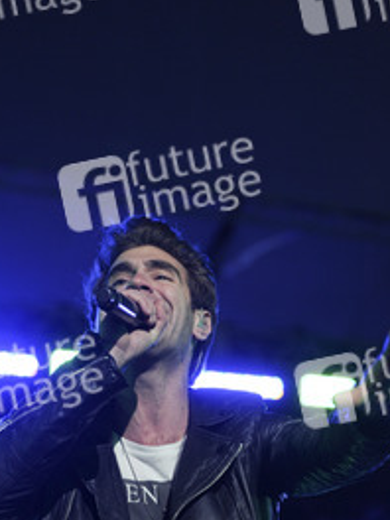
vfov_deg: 19.3
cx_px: 218
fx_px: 1532
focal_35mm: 102
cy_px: 284
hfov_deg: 14.5
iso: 1250
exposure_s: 1/400
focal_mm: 70
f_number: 2.8
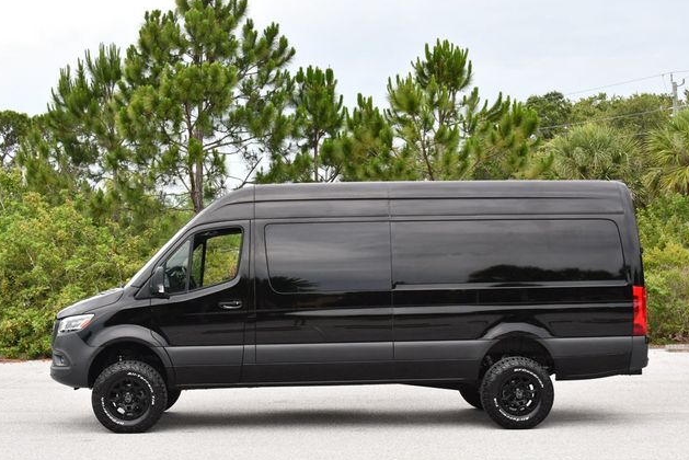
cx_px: 344
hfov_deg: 35.0
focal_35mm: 57
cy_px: 232
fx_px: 1091
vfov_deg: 23.8
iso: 400
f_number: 5.6
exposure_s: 1/250
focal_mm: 28
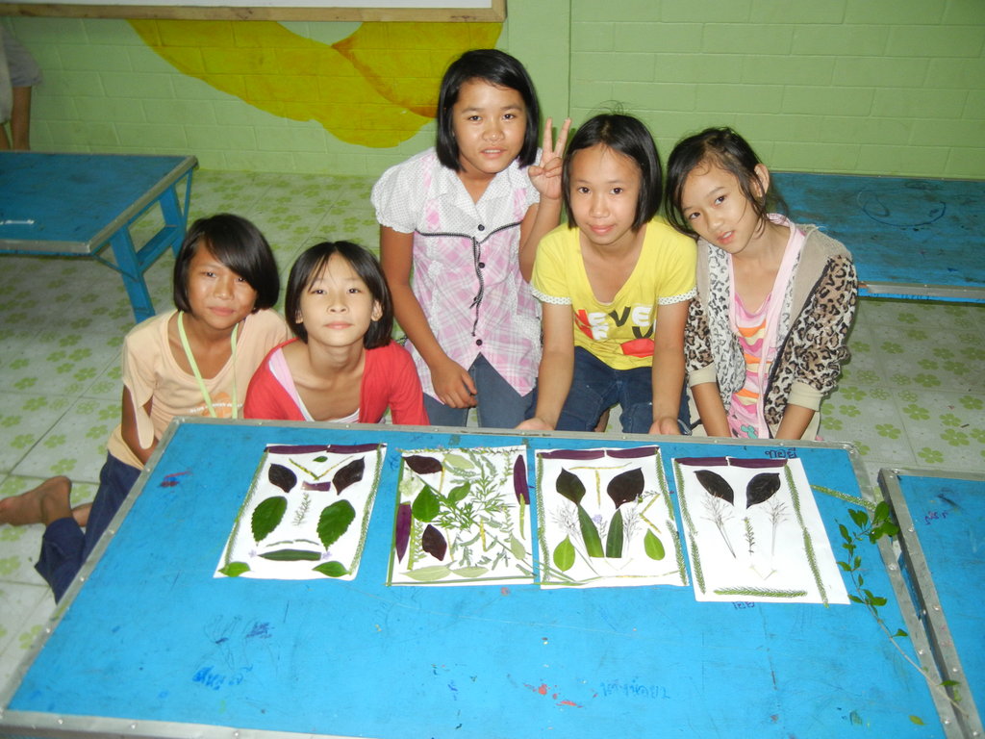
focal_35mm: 30
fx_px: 854
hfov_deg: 60.0
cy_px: 370
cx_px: 492
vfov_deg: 46.8
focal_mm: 5.4
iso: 246
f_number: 3.5
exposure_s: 1/30
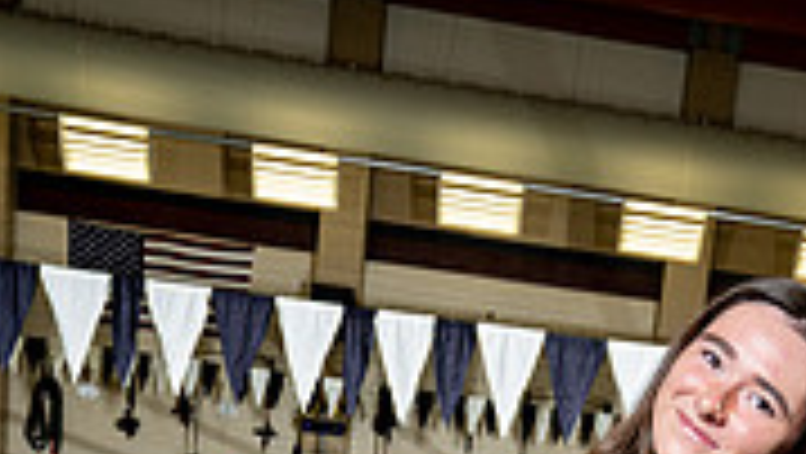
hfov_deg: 26.4
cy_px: 921
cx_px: 635
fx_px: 1690
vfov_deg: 13.2
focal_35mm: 79
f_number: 5.6
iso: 320
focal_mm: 30
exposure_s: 1/250
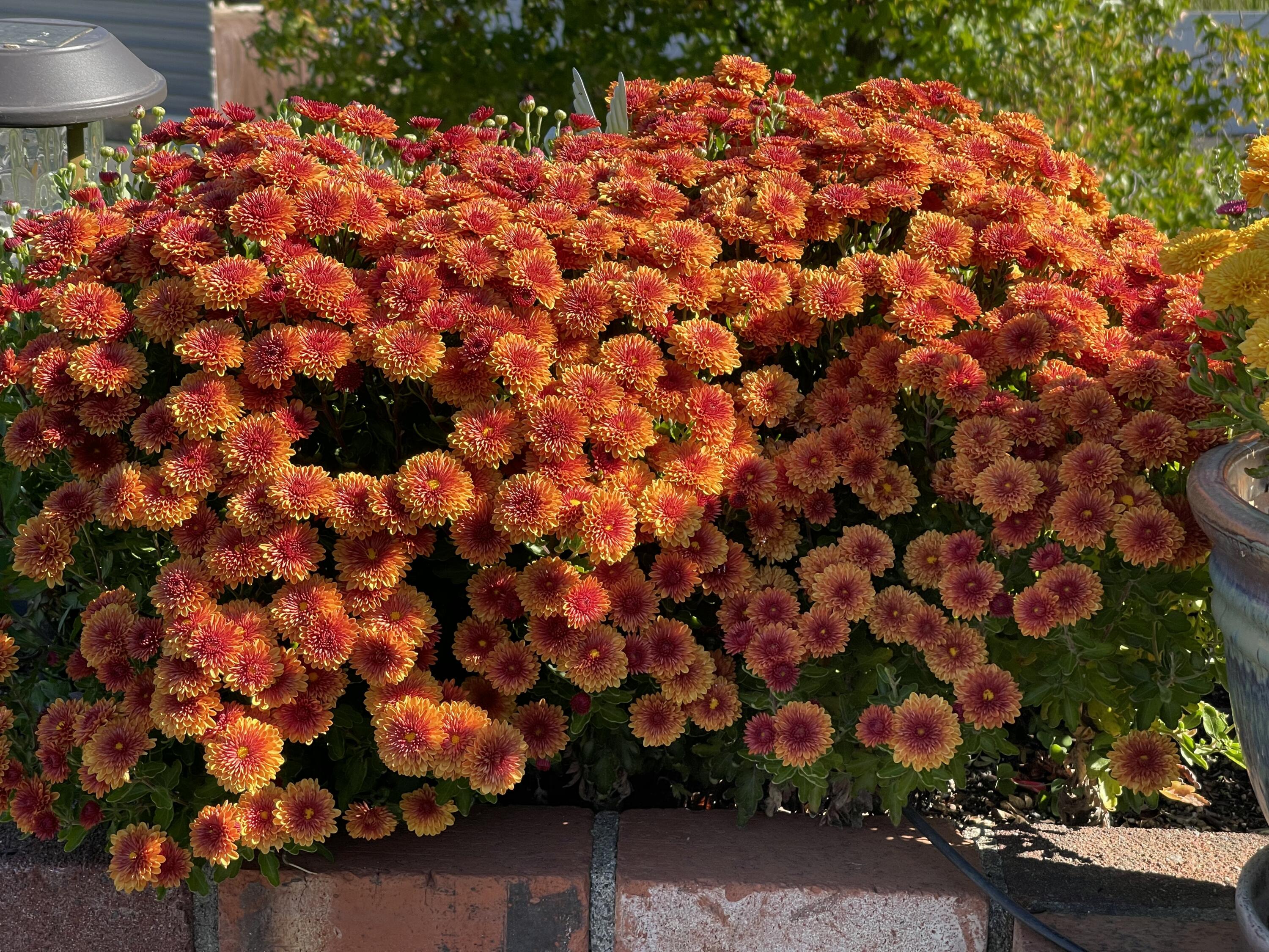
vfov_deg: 22.9
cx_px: 634
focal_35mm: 64
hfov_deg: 30.3
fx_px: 2346
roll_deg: -1.3
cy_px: 476
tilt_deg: -16.7
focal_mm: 7.5
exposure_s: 1/316
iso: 20
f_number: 2.2
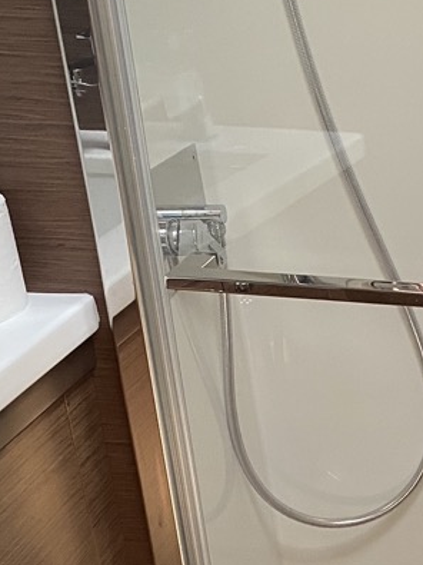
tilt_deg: -30.3
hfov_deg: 17.3
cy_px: 599
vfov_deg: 23.4
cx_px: 582
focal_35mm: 79
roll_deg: -1.4
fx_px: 1288
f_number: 1.8
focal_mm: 4.25
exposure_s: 1/60
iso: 250
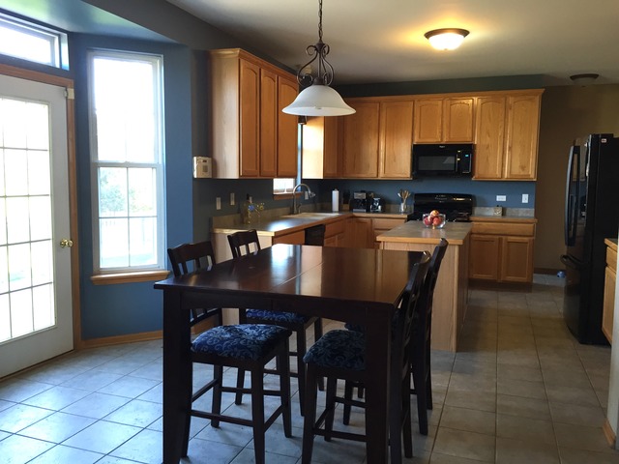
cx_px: 310
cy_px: 232
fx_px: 519
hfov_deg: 61.7
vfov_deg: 48.2
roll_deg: -0.2
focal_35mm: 29
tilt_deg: -6.4
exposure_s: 1/30
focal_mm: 4.15
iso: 64
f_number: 2.2
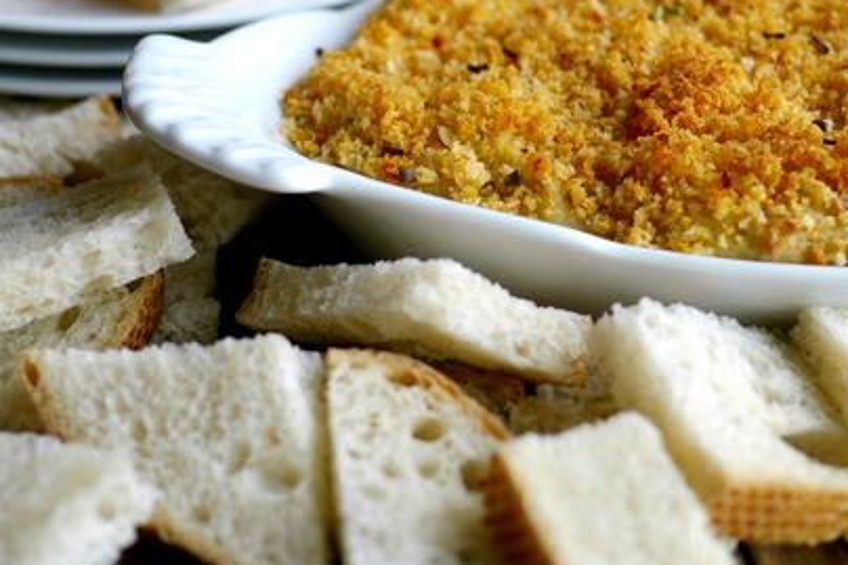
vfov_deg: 18.3
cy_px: 173
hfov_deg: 27.4
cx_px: 402
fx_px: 1742
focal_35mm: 74
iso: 100
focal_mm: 25
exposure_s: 1/250
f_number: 2.2
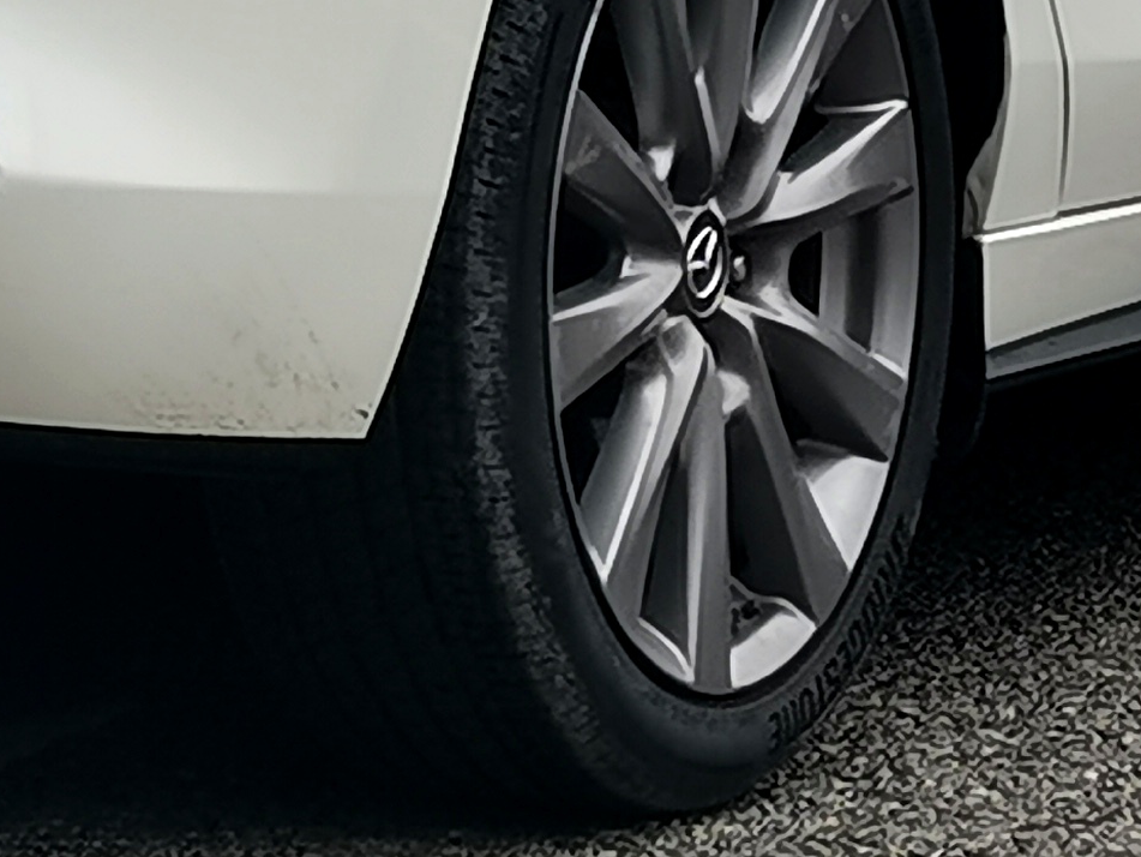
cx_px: -71
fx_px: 8145
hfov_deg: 8.0
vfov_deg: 5.8
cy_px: -1191
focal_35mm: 247
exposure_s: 1/225
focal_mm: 5.58
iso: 50
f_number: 1.8
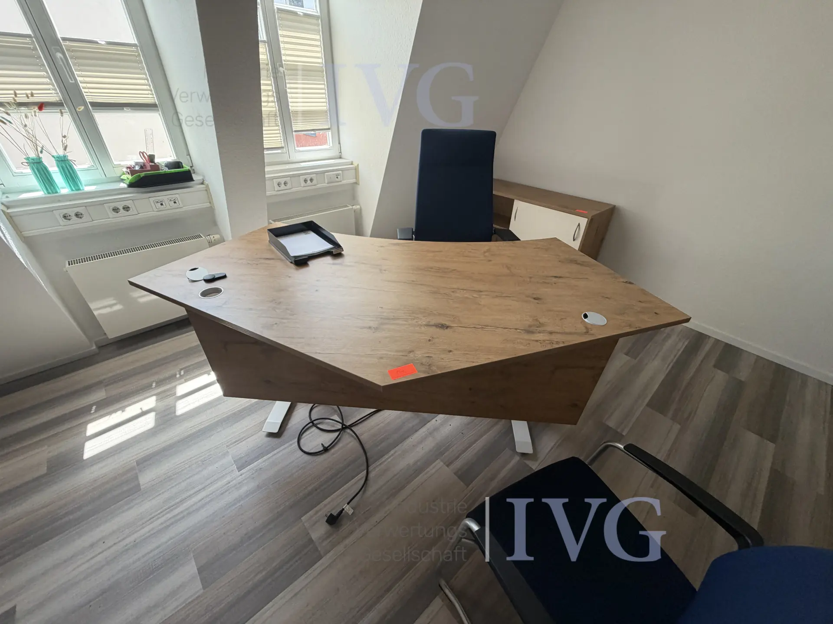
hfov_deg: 102.1
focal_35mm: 14
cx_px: 416
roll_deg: -4.2
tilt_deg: -32.7
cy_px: 312
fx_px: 337
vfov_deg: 85.7
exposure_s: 1/121
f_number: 2.2
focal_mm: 2.22
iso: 160
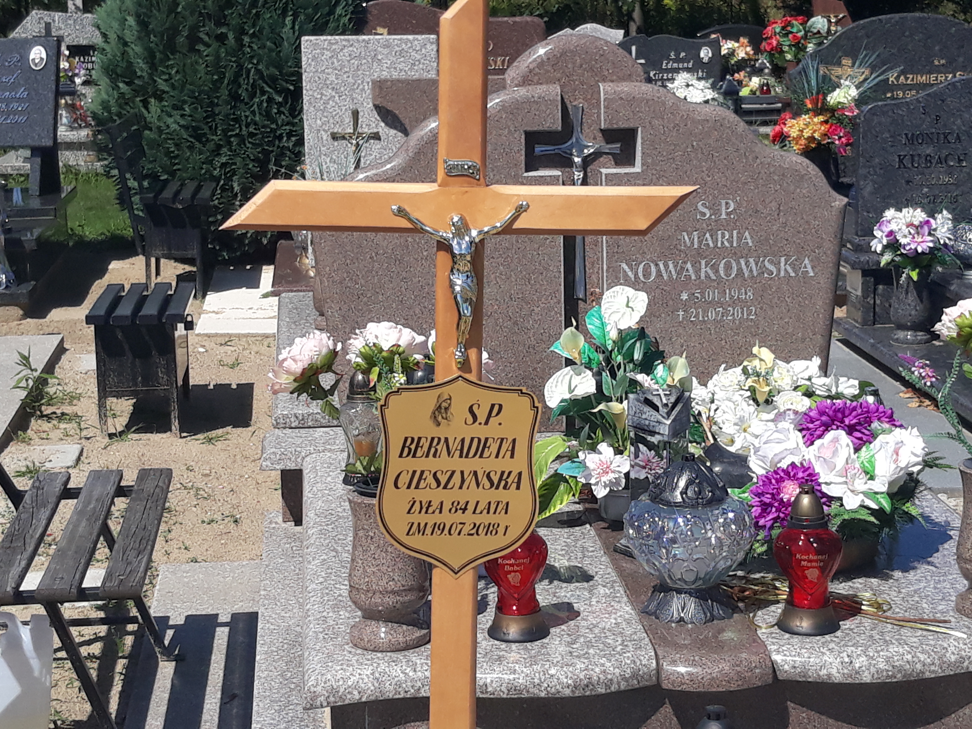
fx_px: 758
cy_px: 364
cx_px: 486
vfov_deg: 51.4
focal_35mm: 27
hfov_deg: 65.3
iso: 40
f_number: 1.7
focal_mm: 3.71
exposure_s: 1/2481
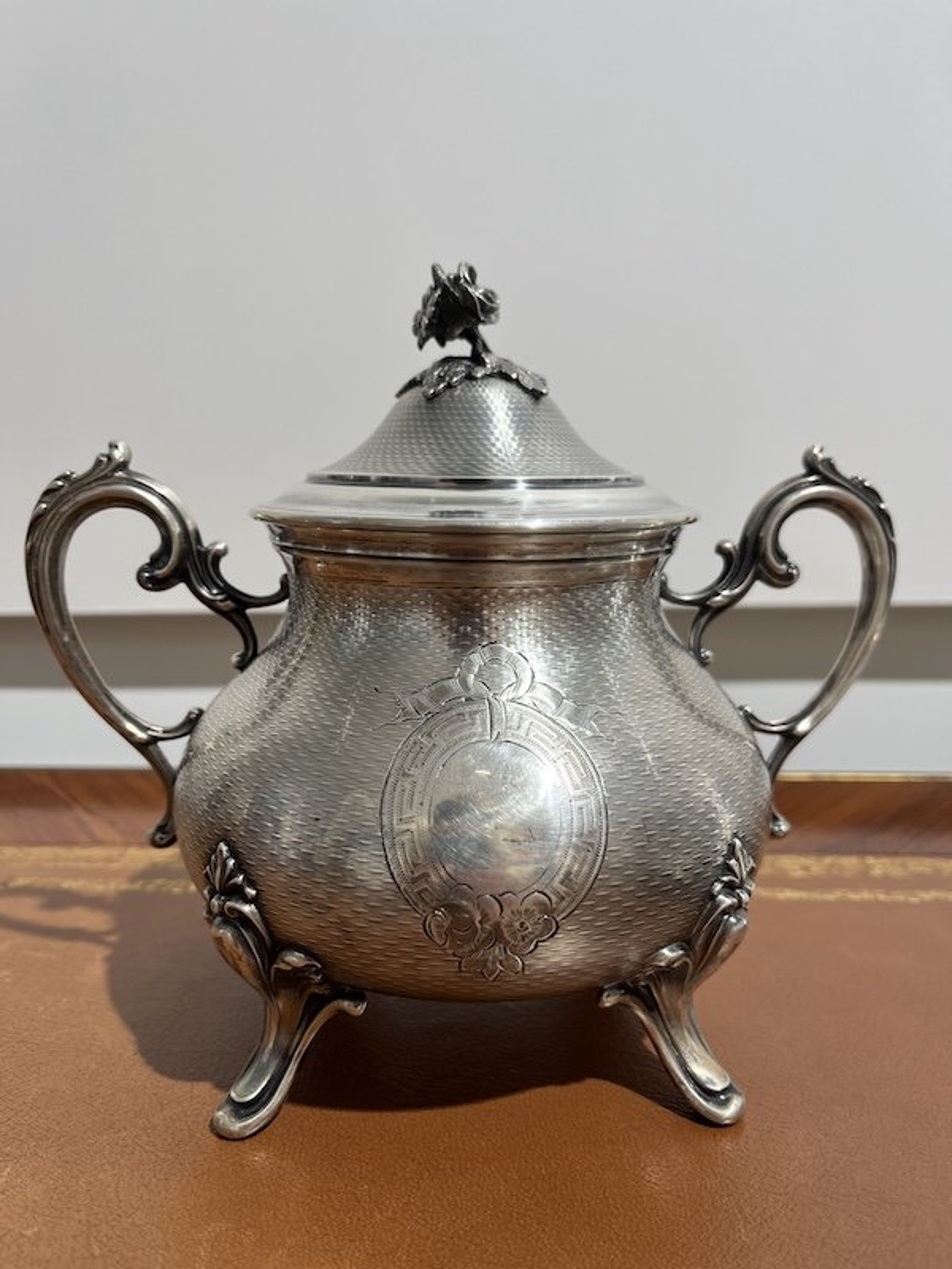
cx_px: 476
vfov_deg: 67.3
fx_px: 953
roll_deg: +0.5
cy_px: 634
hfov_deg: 53.1
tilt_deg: -9.1
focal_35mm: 26
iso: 40
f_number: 1.6
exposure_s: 1/97
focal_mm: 5.1
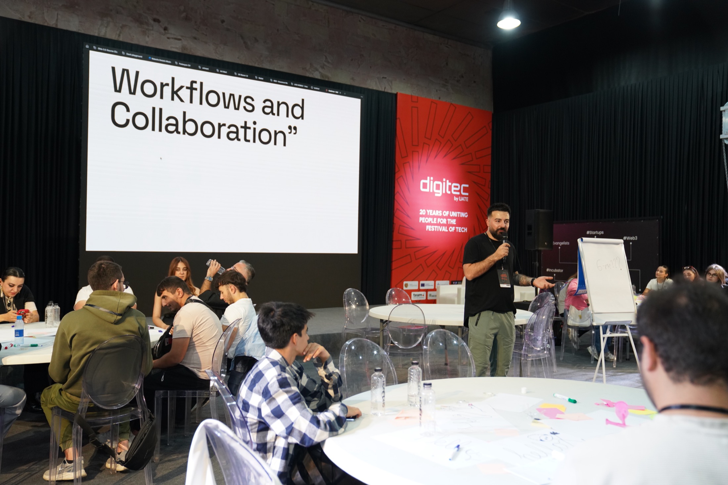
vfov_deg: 42.3
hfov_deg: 60.3
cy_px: 242
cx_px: 364
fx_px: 627
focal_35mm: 31
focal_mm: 31
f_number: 2.8
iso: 1600
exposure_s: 1/250
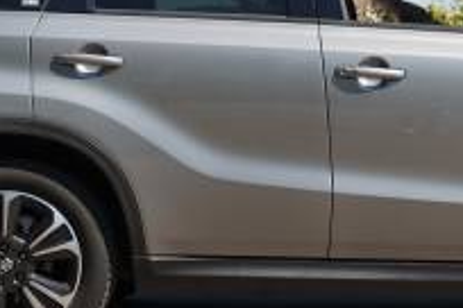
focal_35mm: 140
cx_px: 431
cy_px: 38
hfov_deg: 14.5
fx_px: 1799
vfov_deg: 9.8
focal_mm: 44.6
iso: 100
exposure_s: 1/200
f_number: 4.5
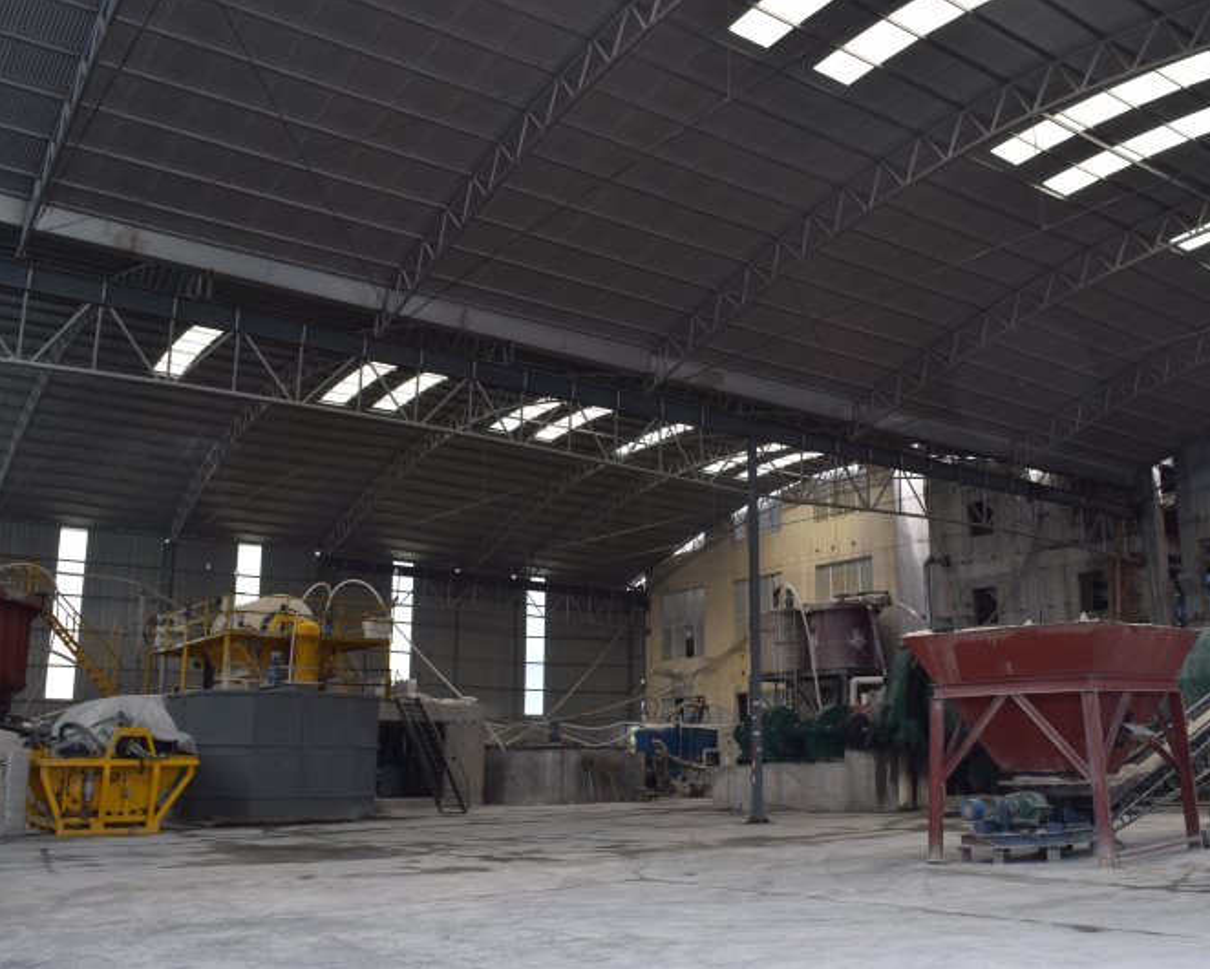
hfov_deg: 52.6
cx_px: 698
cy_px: 484
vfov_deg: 43.4
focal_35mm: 34
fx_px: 1218
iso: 400
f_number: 8
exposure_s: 1/125
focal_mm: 20
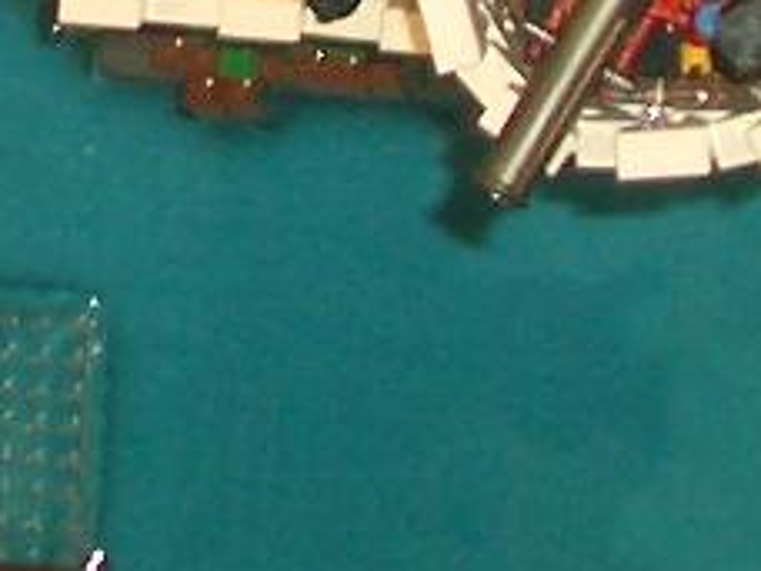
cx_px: -294
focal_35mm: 246
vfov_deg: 5.7
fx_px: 5408
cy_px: -938
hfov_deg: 7.9
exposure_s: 1/60
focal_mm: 5.8
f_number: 2.6
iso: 100
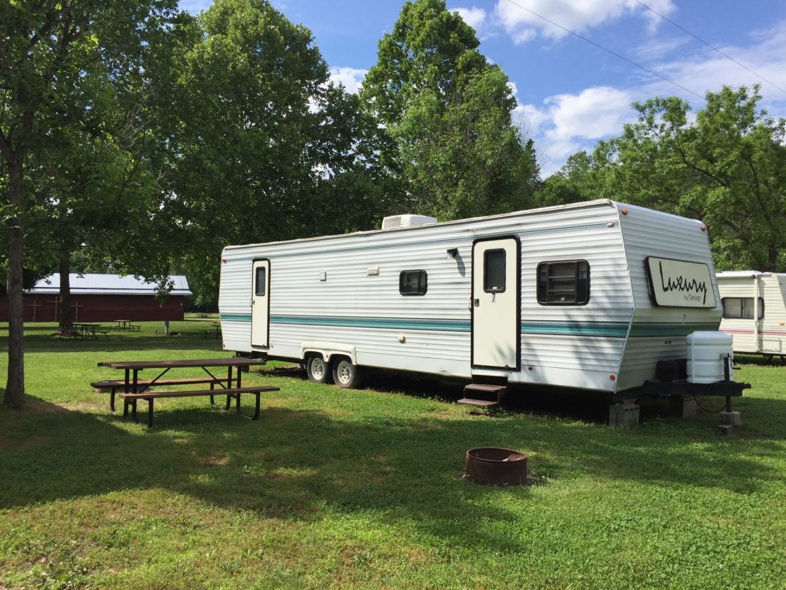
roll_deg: -0.6
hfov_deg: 61.7
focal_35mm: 29
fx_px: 658
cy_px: 295
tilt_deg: -0.3
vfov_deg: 48.2
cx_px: 393
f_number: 2.2
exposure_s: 1/2825
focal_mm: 4.15
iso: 32
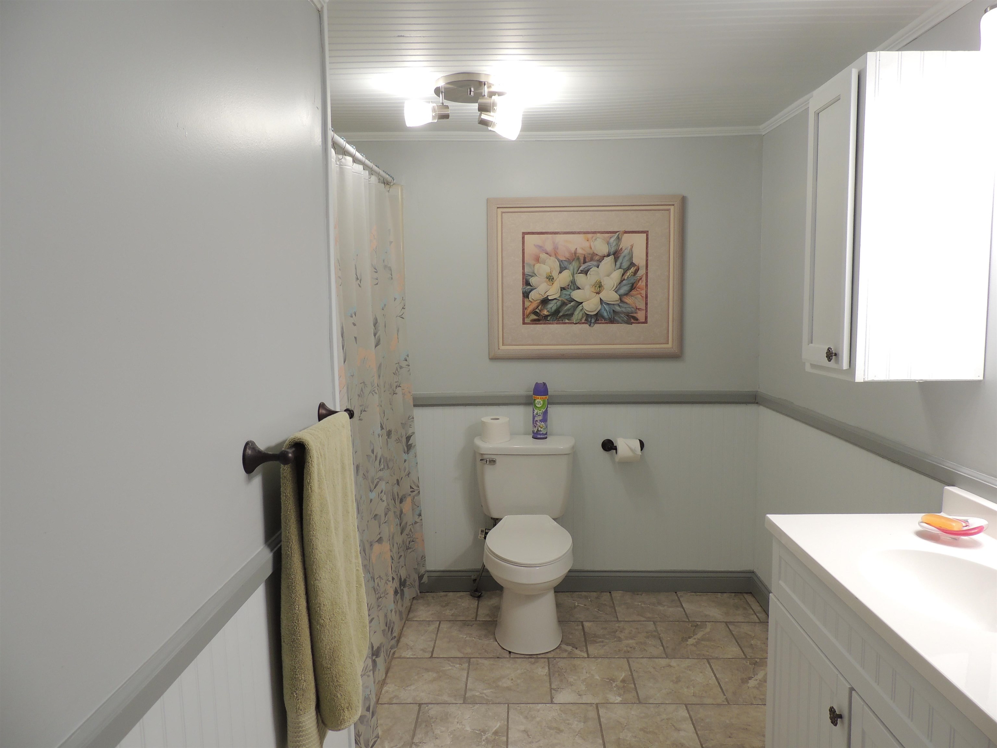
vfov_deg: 56.8
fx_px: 691
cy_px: 374
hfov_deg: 71.6
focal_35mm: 24
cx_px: 498
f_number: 3
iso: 100
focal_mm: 4.3
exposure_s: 1/50
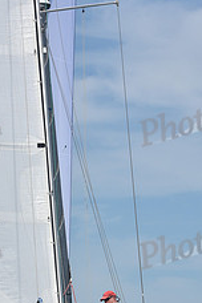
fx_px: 2037
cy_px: 323
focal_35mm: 242
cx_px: 71
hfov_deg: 5.7
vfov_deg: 8.4
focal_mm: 95
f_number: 11
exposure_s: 1/800
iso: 250
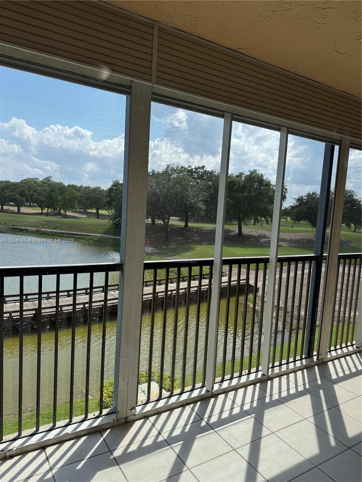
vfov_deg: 71.6
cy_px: 241
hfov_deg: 56.8
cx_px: 181
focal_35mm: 24
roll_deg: -4.0
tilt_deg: -6.8
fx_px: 335
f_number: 1.78
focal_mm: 6.76
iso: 80
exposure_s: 1/3413
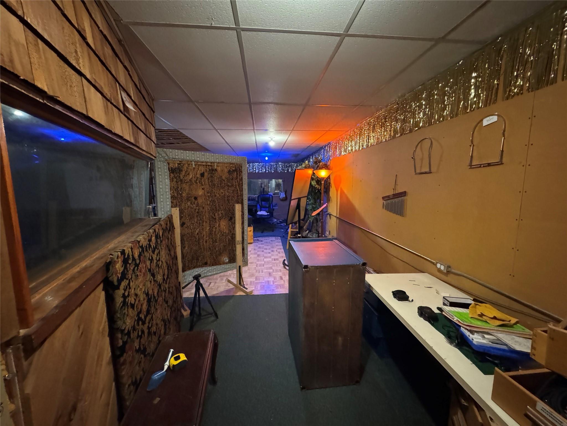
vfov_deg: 85.7
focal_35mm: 14
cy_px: 213
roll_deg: +0.1
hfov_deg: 102.1
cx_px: 284
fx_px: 229
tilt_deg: -7.6
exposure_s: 1/42
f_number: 2.2
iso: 1250
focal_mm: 2.22
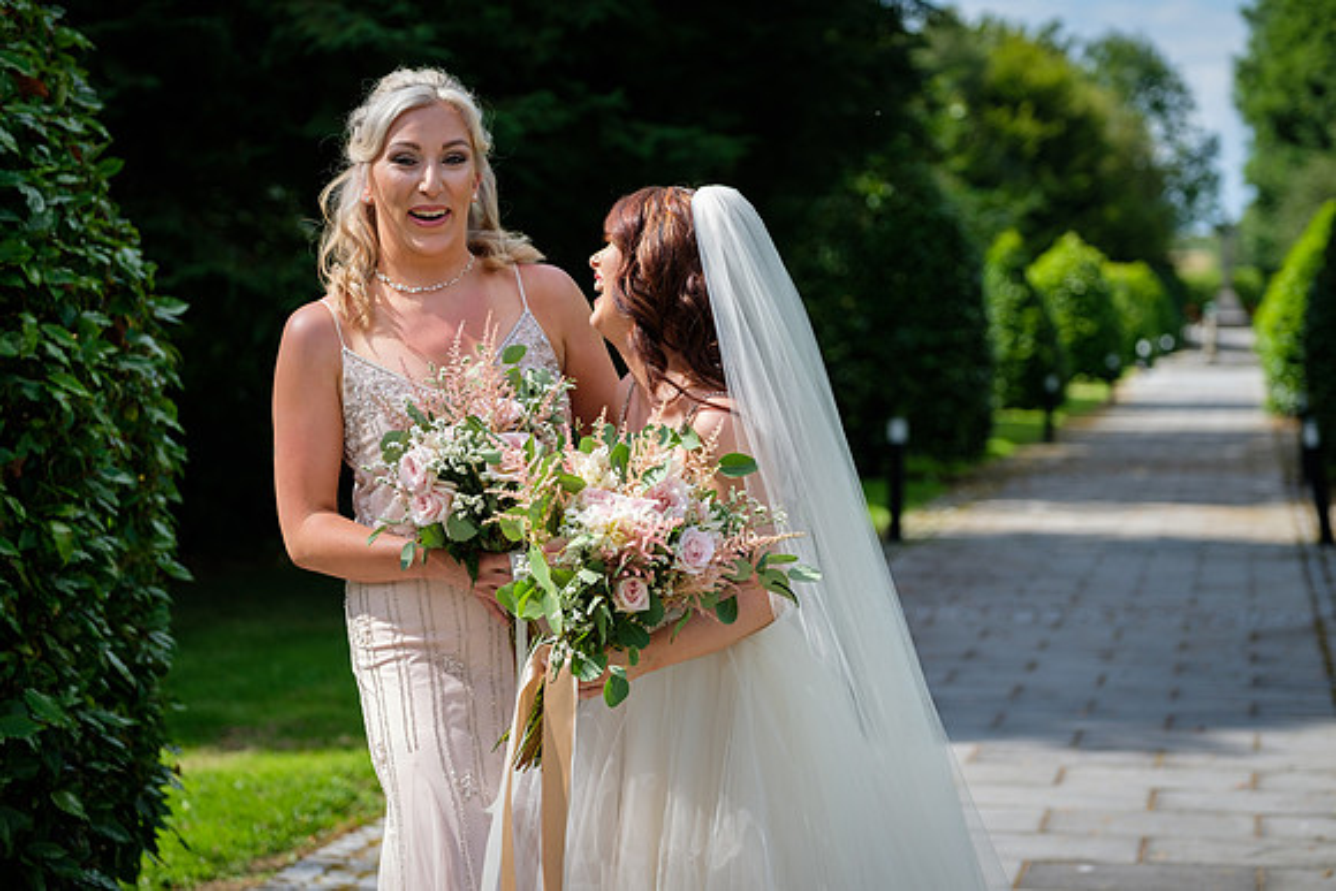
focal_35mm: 104
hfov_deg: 19.5
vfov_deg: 13.1
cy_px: 402
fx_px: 3878
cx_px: 690
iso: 200
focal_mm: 63.4
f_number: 2.8
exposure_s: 1/1000
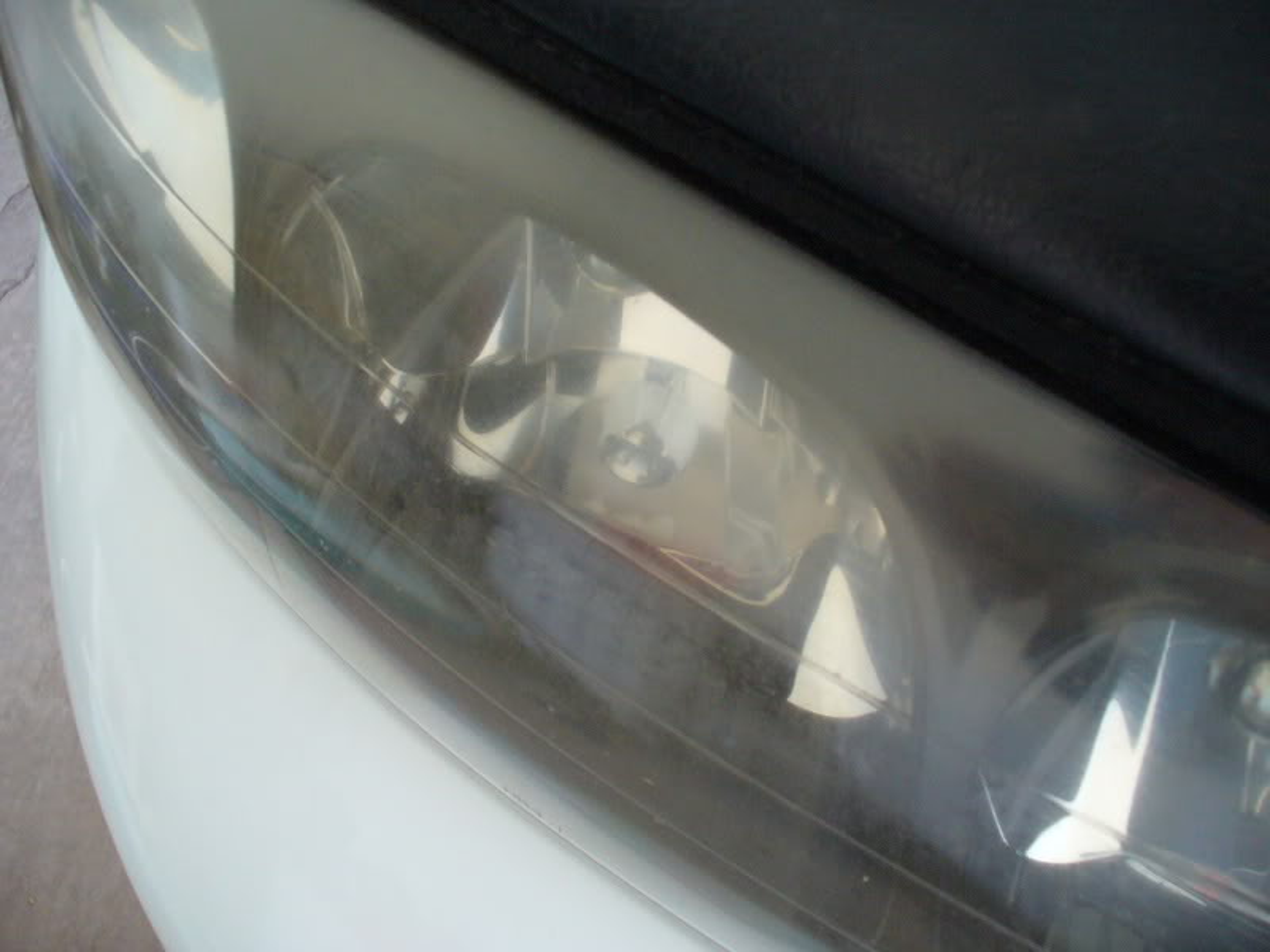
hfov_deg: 50.1
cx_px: 635
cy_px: 476
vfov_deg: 38.7
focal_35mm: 37
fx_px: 1357
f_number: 2.8
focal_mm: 6.1
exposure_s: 1/20
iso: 200
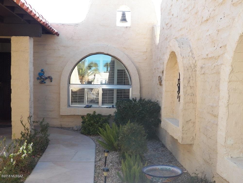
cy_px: 92
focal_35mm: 44
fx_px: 309
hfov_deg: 42.9
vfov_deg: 32.9
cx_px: 122
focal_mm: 7.9
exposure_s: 1/500
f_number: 3.2
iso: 200
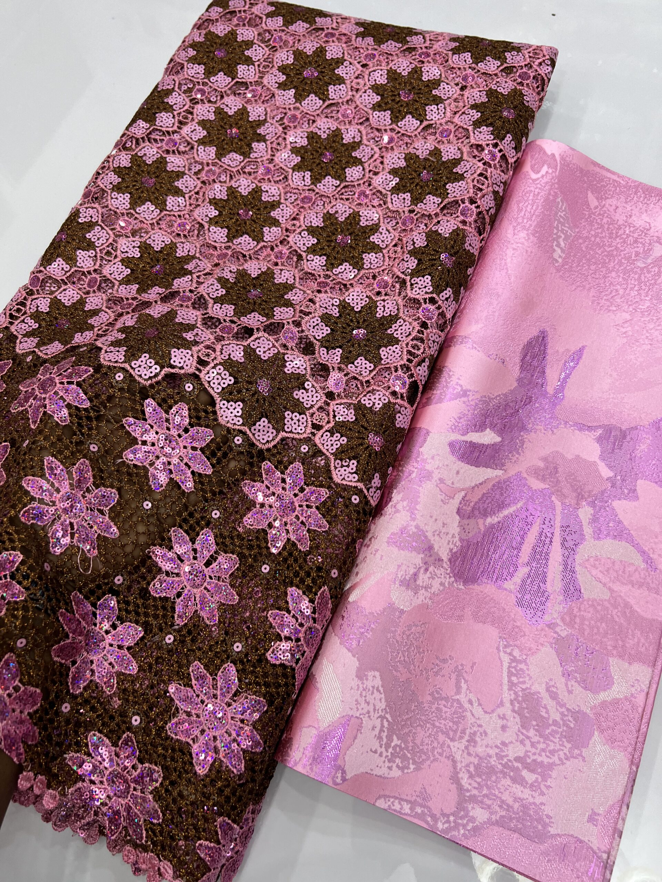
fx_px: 663
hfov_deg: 53.1
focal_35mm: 26
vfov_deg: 67.3
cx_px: 331
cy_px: 441
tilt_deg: -65.8
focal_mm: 5.7
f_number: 1.5
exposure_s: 1/100
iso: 125
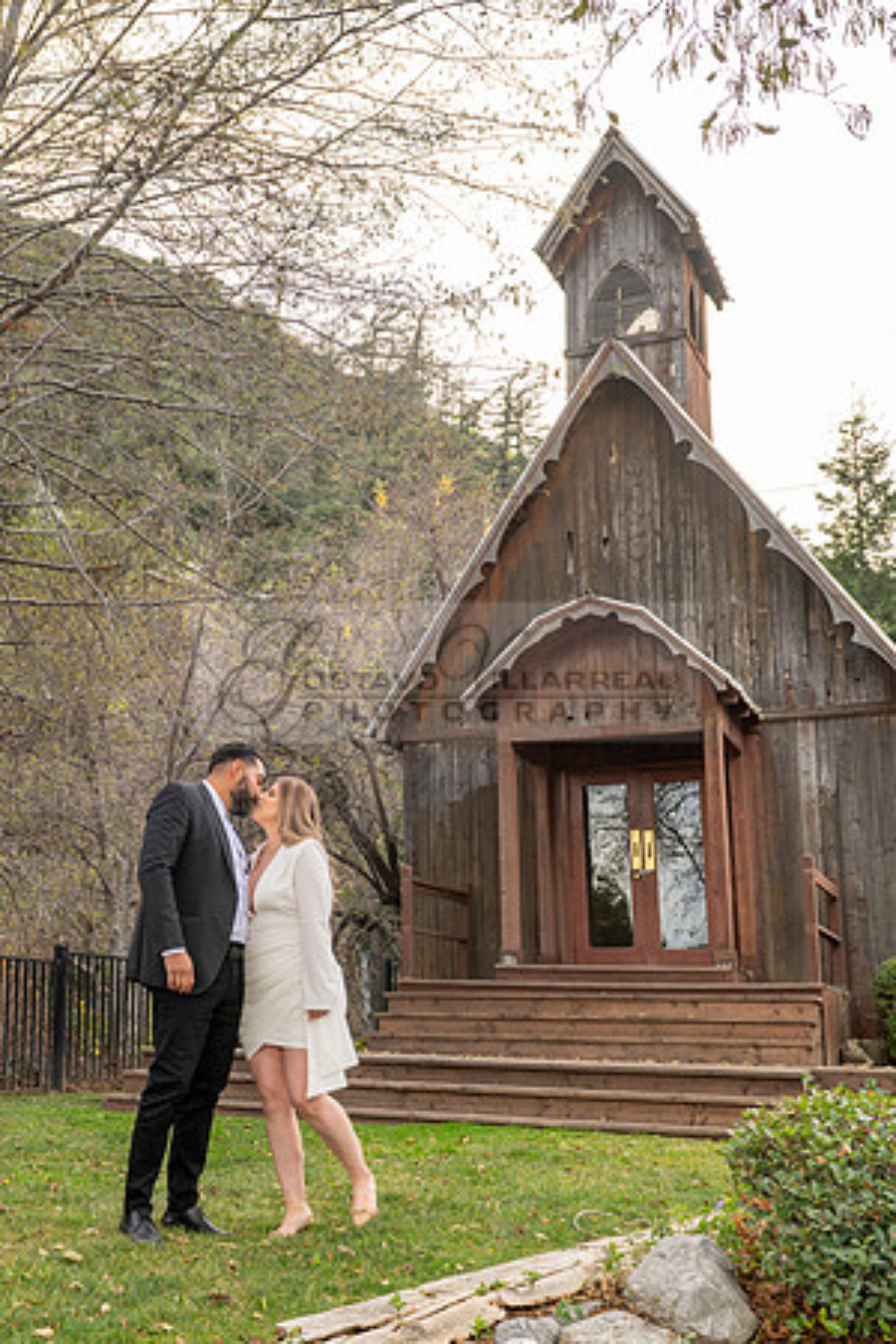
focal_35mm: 40
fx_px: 1508
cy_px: 701
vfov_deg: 48.0
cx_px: 206
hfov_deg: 32.4
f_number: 5.6
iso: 200
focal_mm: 24
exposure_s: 1/125
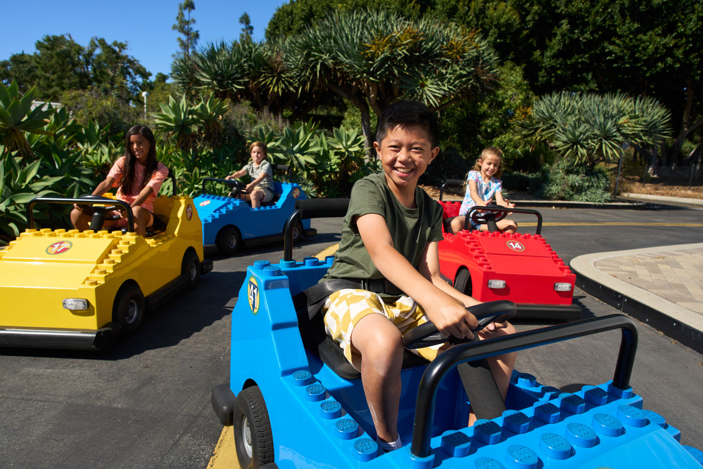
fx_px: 469
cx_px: 352
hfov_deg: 73.7
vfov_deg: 53.1
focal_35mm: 24
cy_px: 234
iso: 100
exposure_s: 1/500
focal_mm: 24
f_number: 5.6
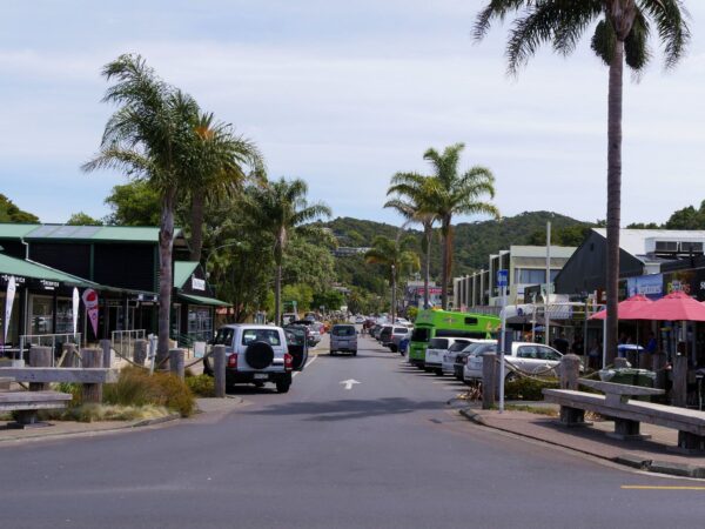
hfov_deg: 49.0
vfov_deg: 37.7
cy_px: 264
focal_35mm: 38
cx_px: 352
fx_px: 774
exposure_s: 1/400
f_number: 8
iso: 200
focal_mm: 19
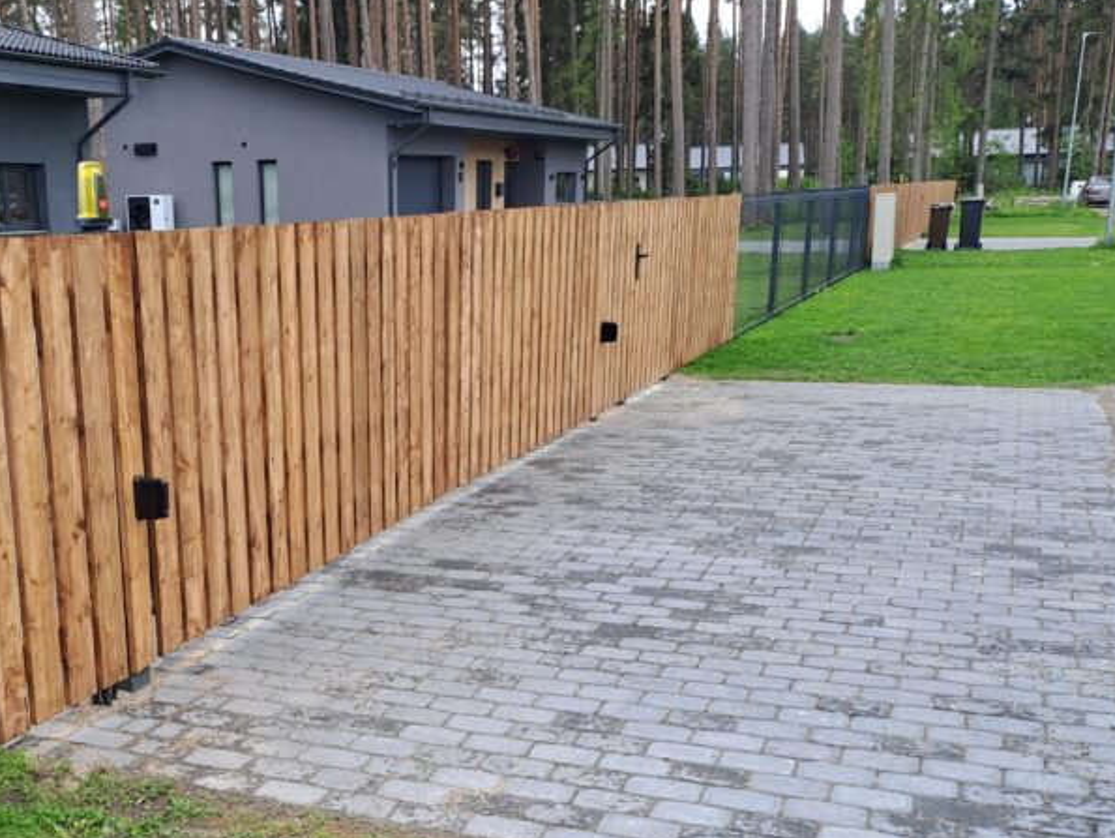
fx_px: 1386
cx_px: 324
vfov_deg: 33.1
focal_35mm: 43
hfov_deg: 42.9
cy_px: 607
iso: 32
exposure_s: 1/130
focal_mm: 4.65
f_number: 1.8
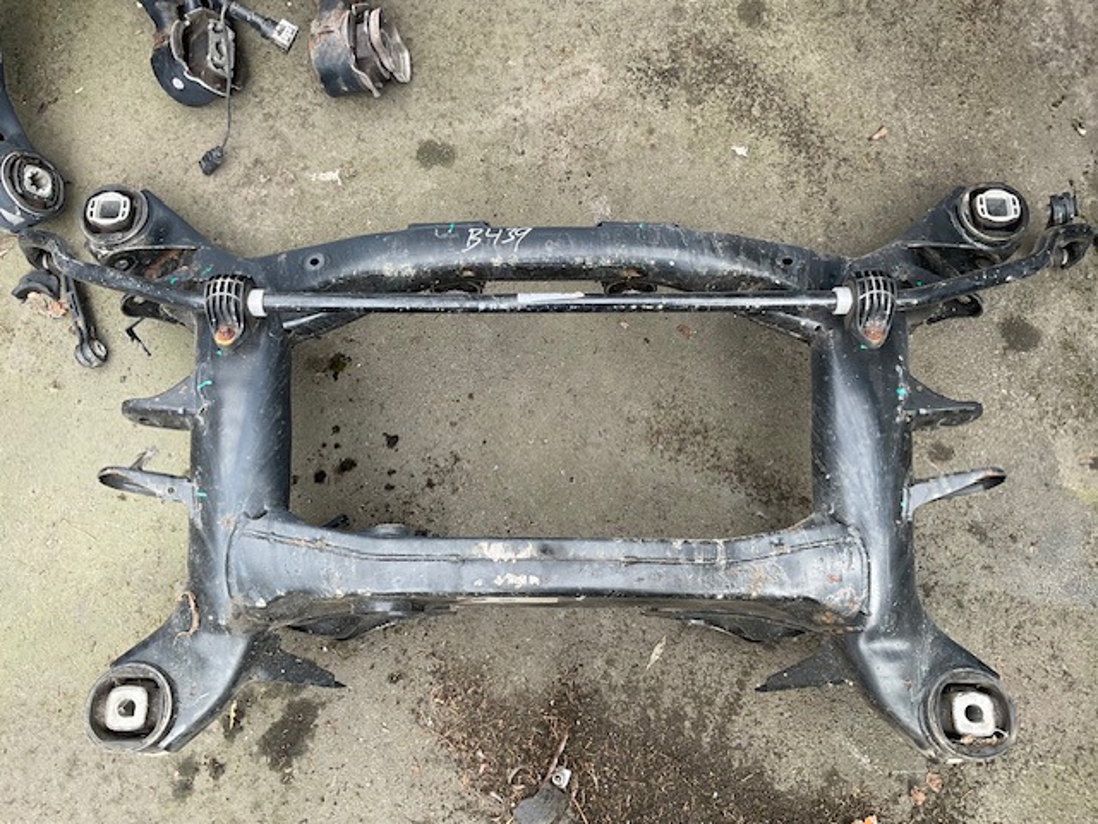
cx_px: 549
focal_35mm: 29
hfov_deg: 61.7
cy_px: 412
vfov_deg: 48.2
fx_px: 920
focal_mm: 3
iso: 16
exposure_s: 1/209
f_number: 1.8
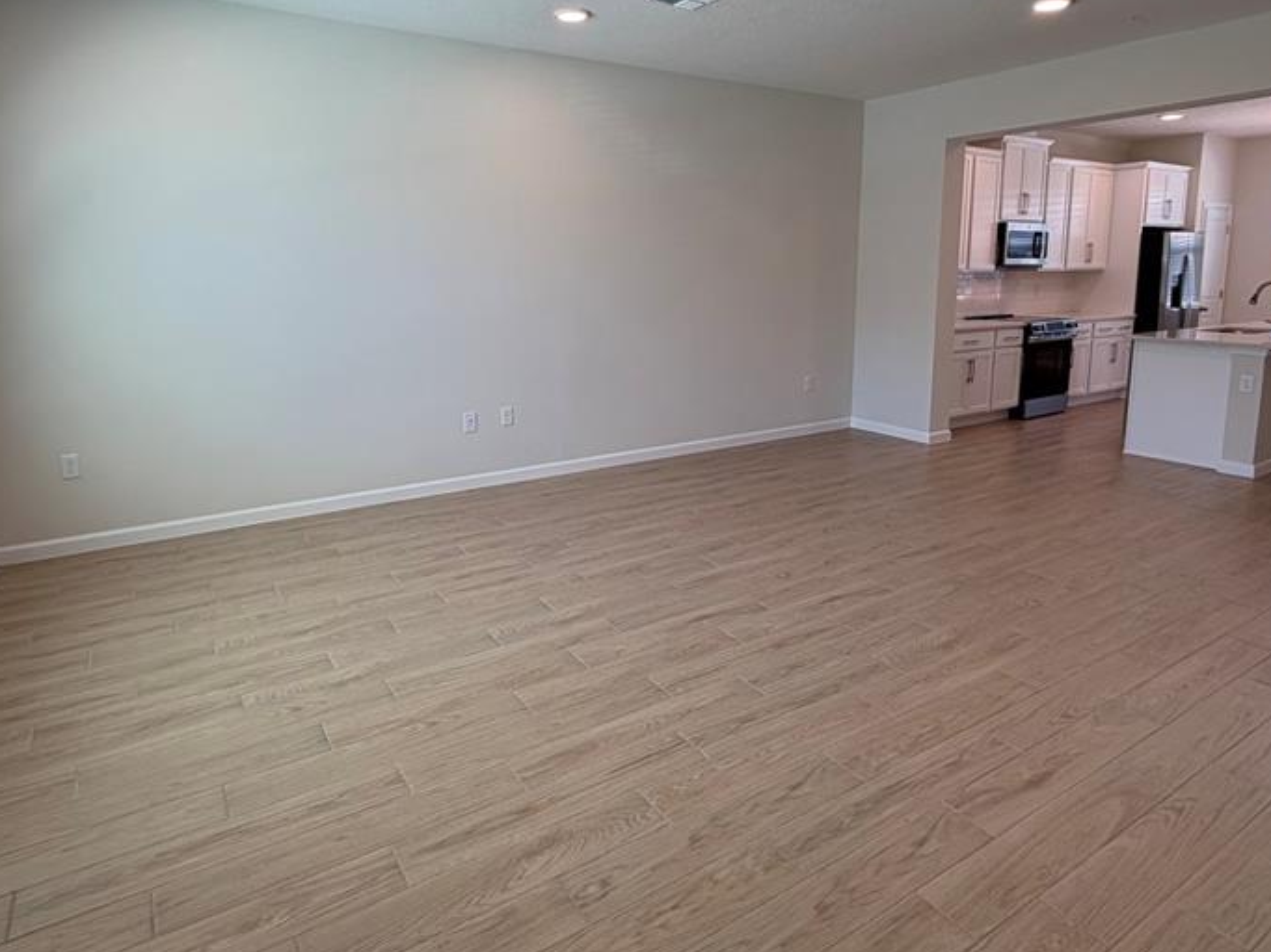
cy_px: 368
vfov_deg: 62.7
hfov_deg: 78.9
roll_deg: +0.4
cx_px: 584
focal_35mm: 21
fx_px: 771
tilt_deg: -7.5
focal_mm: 2.22
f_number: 2.2
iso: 160
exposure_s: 1/120
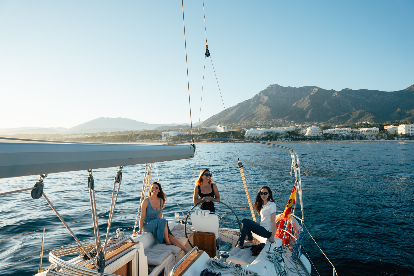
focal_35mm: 24
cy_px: 138
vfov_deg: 53.2
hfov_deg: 73.7
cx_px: 207
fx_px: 276
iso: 100
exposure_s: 1/320
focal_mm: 24
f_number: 5.6
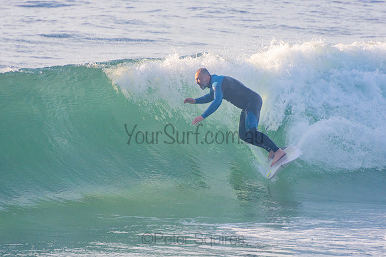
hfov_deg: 3.3
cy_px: 128
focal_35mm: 621
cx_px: 193
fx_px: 6663
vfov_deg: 2.2
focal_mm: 400
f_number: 5.6
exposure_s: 1/1250
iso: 500
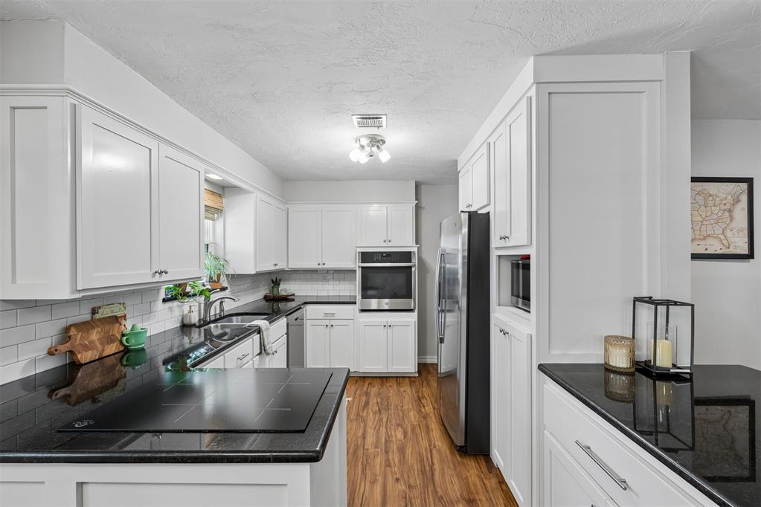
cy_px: 254
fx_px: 338
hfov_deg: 96.7
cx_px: 380
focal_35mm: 16
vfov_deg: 73.7
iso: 200
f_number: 8
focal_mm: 16
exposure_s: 1/5
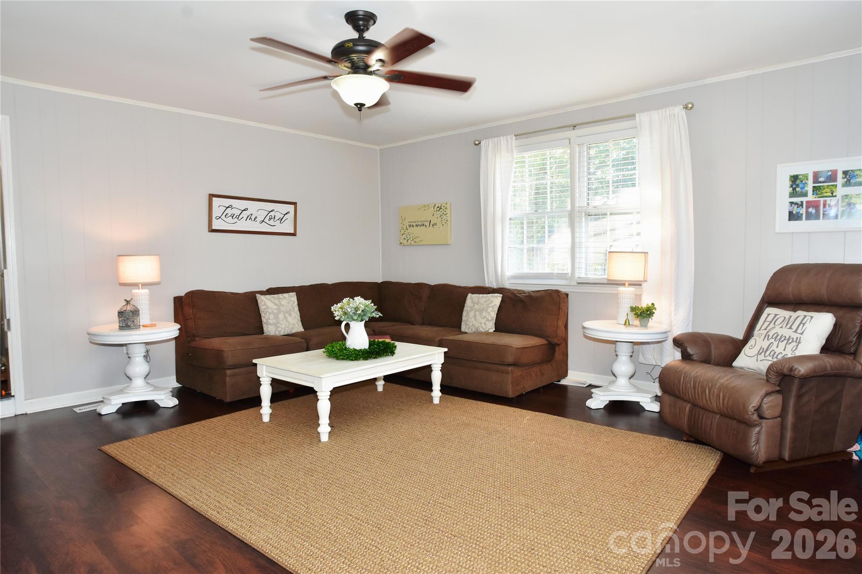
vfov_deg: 59.5
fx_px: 503
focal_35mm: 21
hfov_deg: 81.2
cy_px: 287
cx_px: 431
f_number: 8
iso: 800
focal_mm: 14
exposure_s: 1/60.2
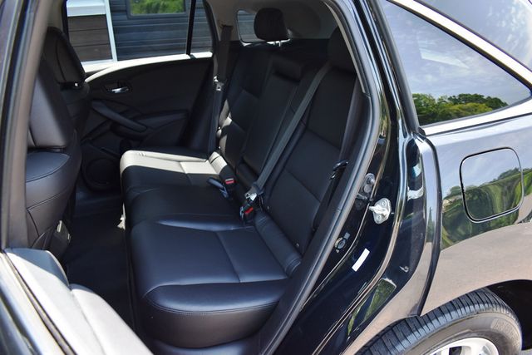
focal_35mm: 27
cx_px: 266
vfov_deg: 48.0
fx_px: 399
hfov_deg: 67.4
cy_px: 178
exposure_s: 1/250
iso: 400
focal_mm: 18
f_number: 3.5
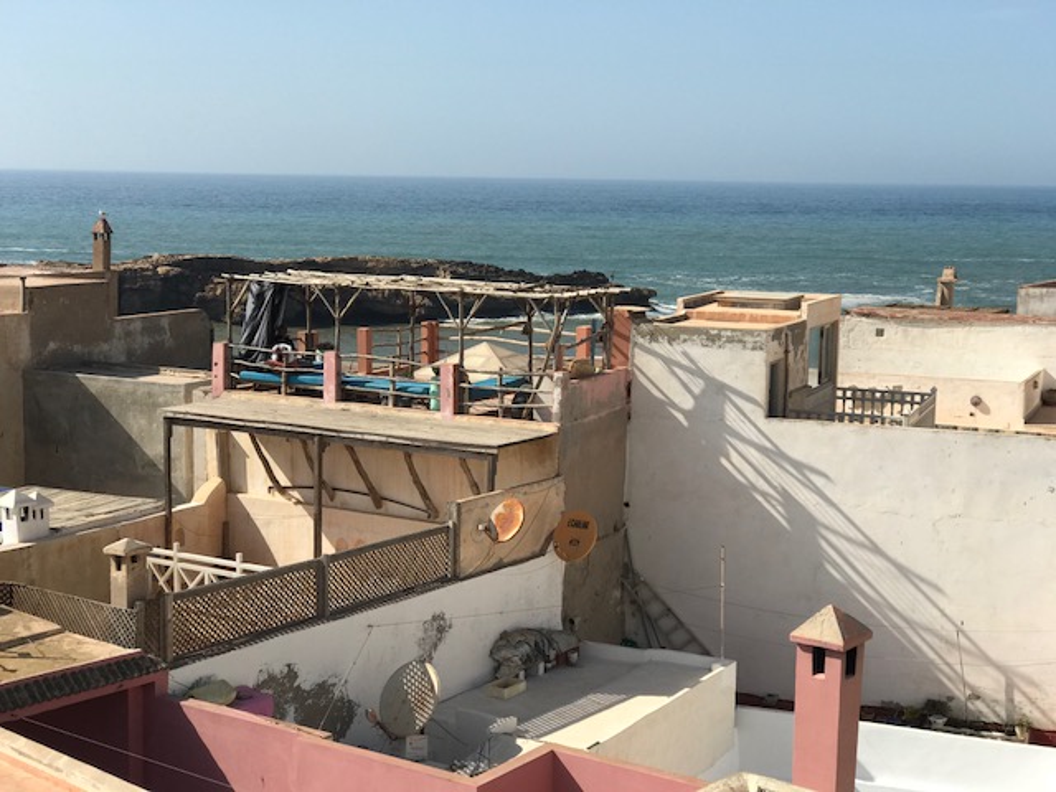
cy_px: 396
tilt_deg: -7.2
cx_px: 528
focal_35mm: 57
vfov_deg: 25.7
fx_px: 1739
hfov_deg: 33.8
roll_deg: -1.1
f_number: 2.8
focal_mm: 6.6
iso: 20
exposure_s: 1/1312
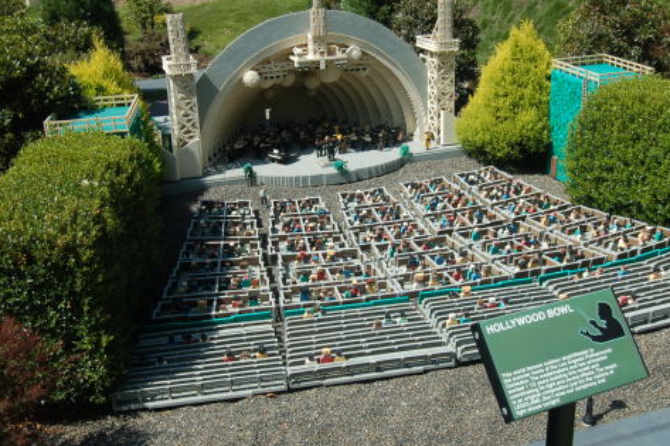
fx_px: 868
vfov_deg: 28.8
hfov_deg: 42.1
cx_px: 381
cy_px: 212
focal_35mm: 47
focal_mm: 23
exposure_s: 1/200
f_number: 7.1
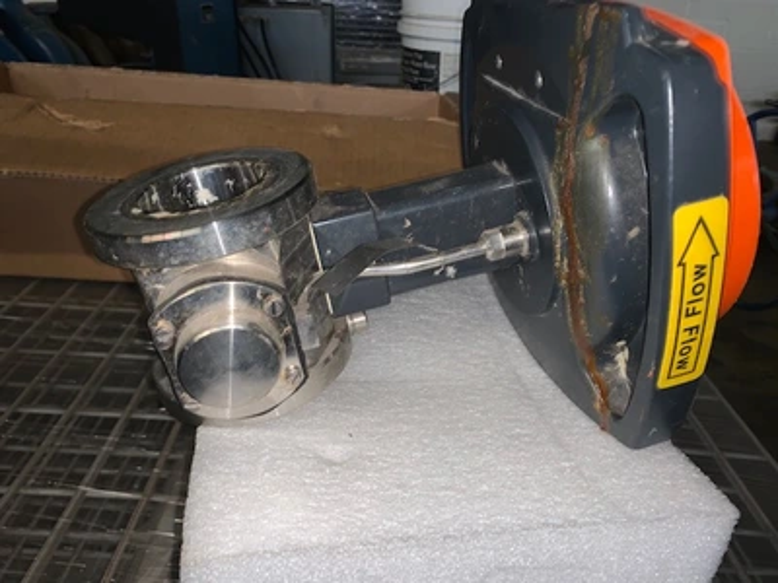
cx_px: 389
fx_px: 584
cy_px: 292
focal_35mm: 26
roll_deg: -2.8
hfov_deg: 67.3
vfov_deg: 53.1
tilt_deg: -26.1
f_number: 1.8
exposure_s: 1/4
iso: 25
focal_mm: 4.25
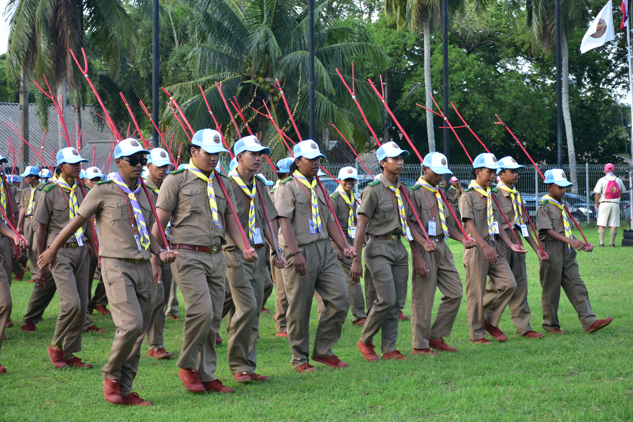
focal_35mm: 90
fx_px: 1583
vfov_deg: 15.2
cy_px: 211
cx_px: 316
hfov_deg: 22.6
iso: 100
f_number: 5
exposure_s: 1/100
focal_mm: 60
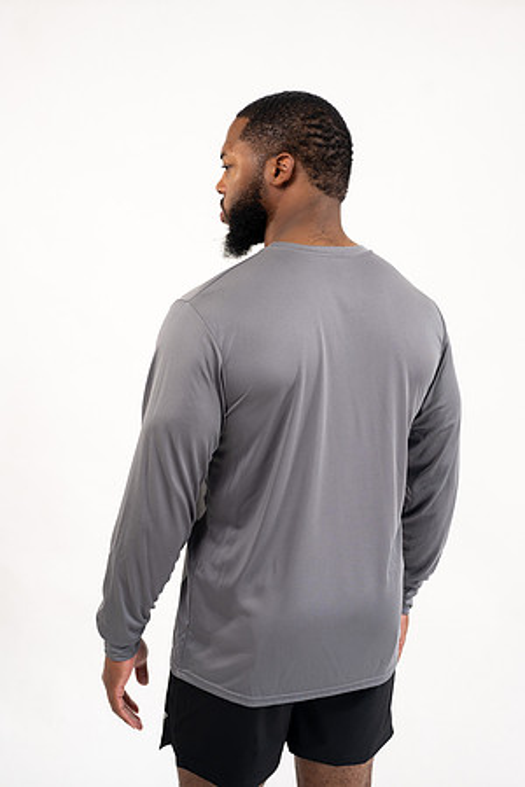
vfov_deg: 39.6
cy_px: 394
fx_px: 1094
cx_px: 262
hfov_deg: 27.0
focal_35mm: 50
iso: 200
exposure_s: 1/160
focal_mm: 50
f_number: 4
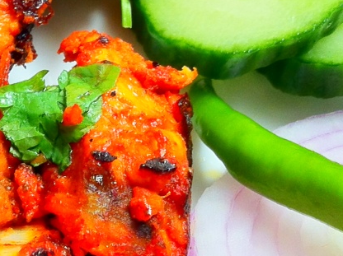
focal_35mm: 109
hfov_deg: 16.9
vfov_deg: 13.6
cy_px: 146
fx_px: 1079
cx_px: -116
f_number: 2.8
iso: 80
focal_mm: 3.85
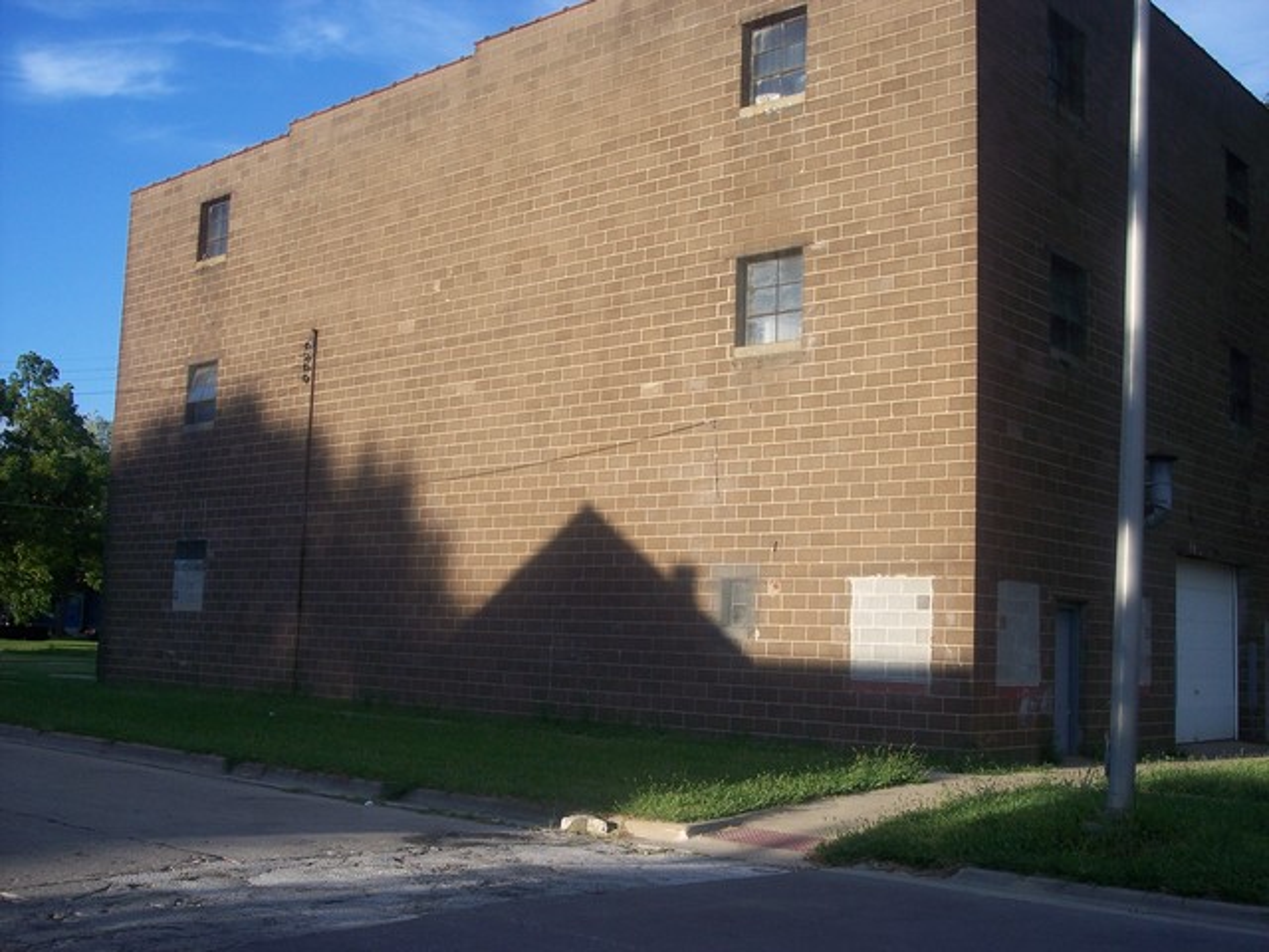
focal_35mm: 39
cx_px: 634
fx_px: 1430
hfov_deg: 47.9
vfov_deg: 36.8
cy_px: 476
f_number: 4
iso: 100
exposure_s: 1/500
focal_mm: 8
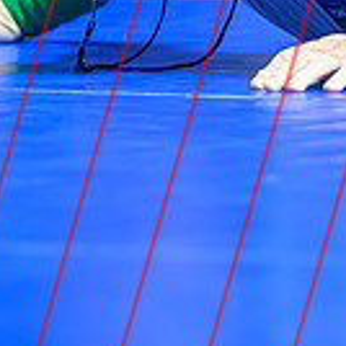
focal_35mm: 878
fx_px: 9929
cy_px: 76
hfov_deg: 2.0
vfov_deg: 2.0
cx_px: 153
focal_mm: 170
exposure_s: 1/640
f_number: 2.8
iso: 4000
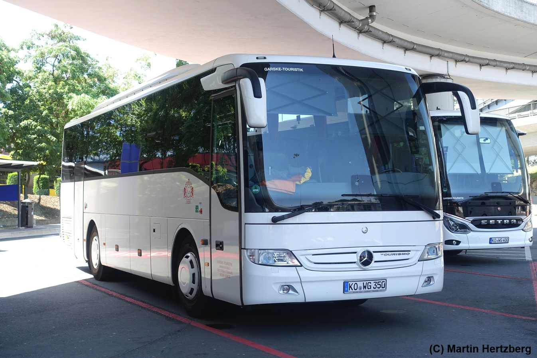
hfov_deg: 37.5
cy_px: 179
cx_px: 268
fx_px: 791
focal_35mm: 53
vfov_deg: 25.5
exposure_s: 1/160
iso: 125
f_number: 4
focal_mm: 19.29
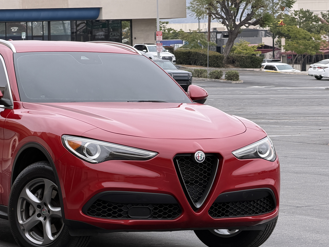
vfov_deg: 9.2
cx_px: 84
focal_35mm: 161
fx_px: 1530
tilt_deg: -3.9
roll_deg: +1.6
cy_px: 137
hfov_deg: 12.2
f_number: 2.8
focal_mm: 16.89
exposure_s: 1/413
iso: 50
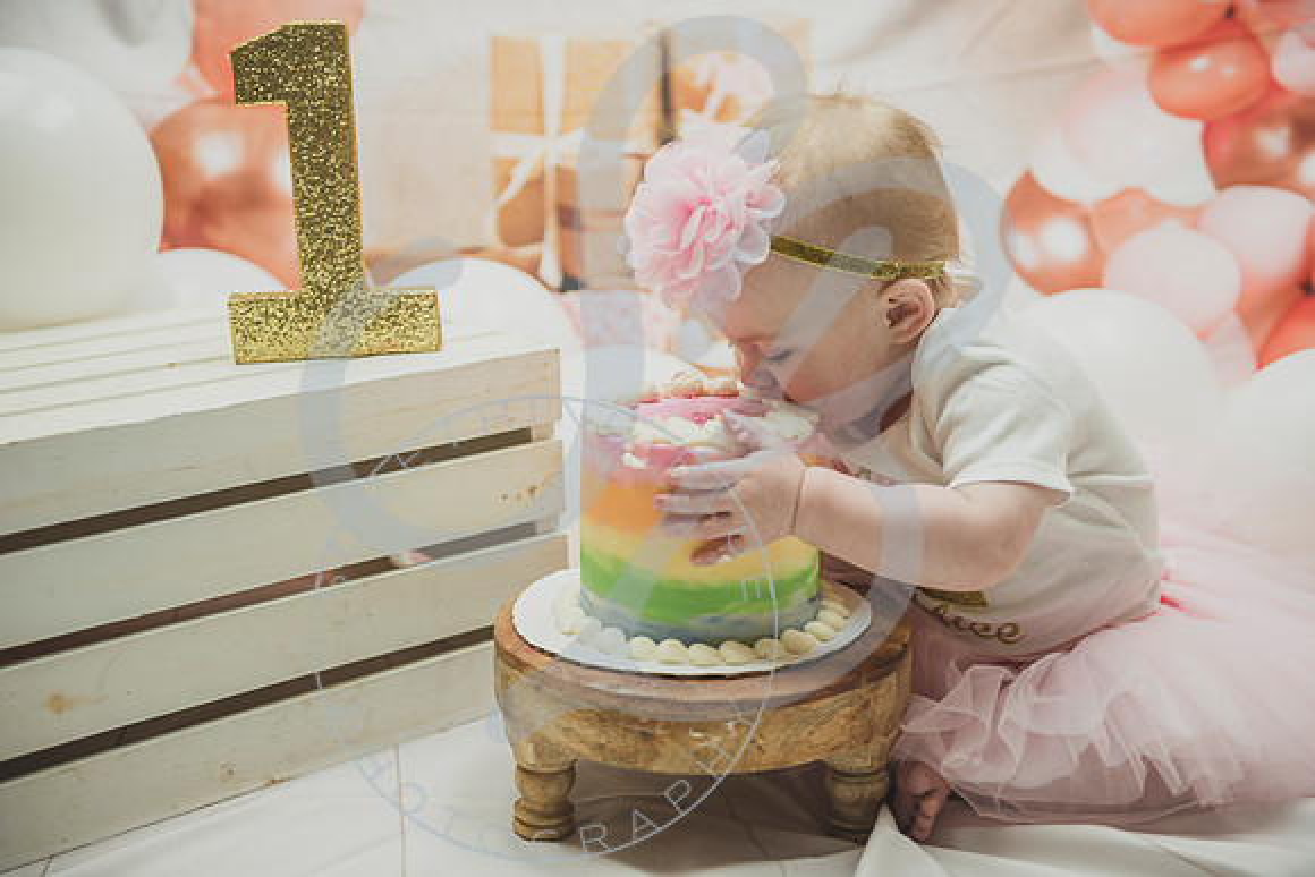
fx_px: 1900
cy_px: 438
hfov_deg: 38.2
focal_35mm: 52
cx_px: 658
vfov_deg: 26.0
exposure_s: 1/125
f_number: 2.8
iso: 200
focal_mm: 52
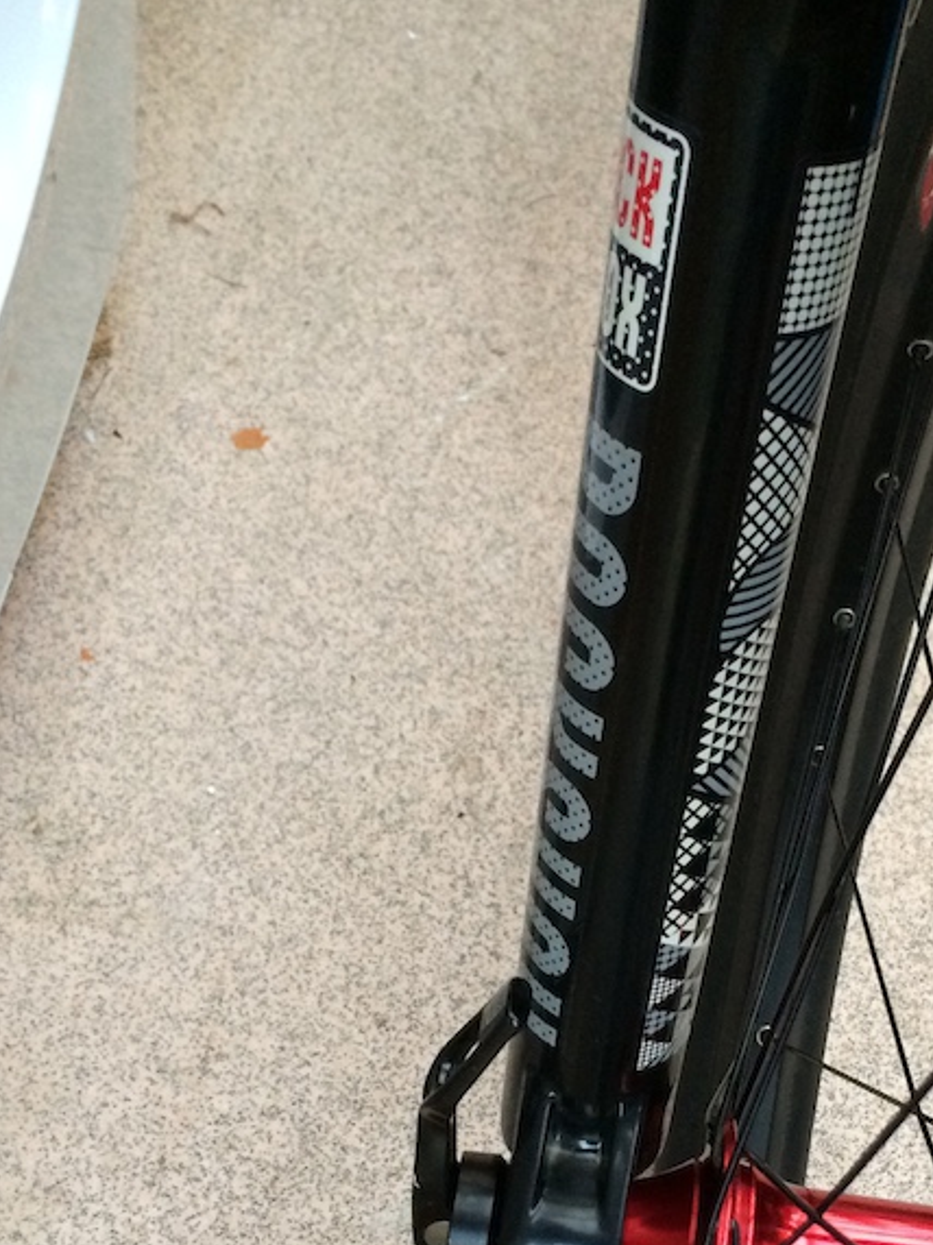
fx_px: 1869
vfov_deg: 36.1
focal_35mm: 52
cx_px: 654
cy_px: 903
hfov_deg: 27.8
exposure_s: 1/30
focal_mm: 4.15
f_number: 2.2
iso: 250
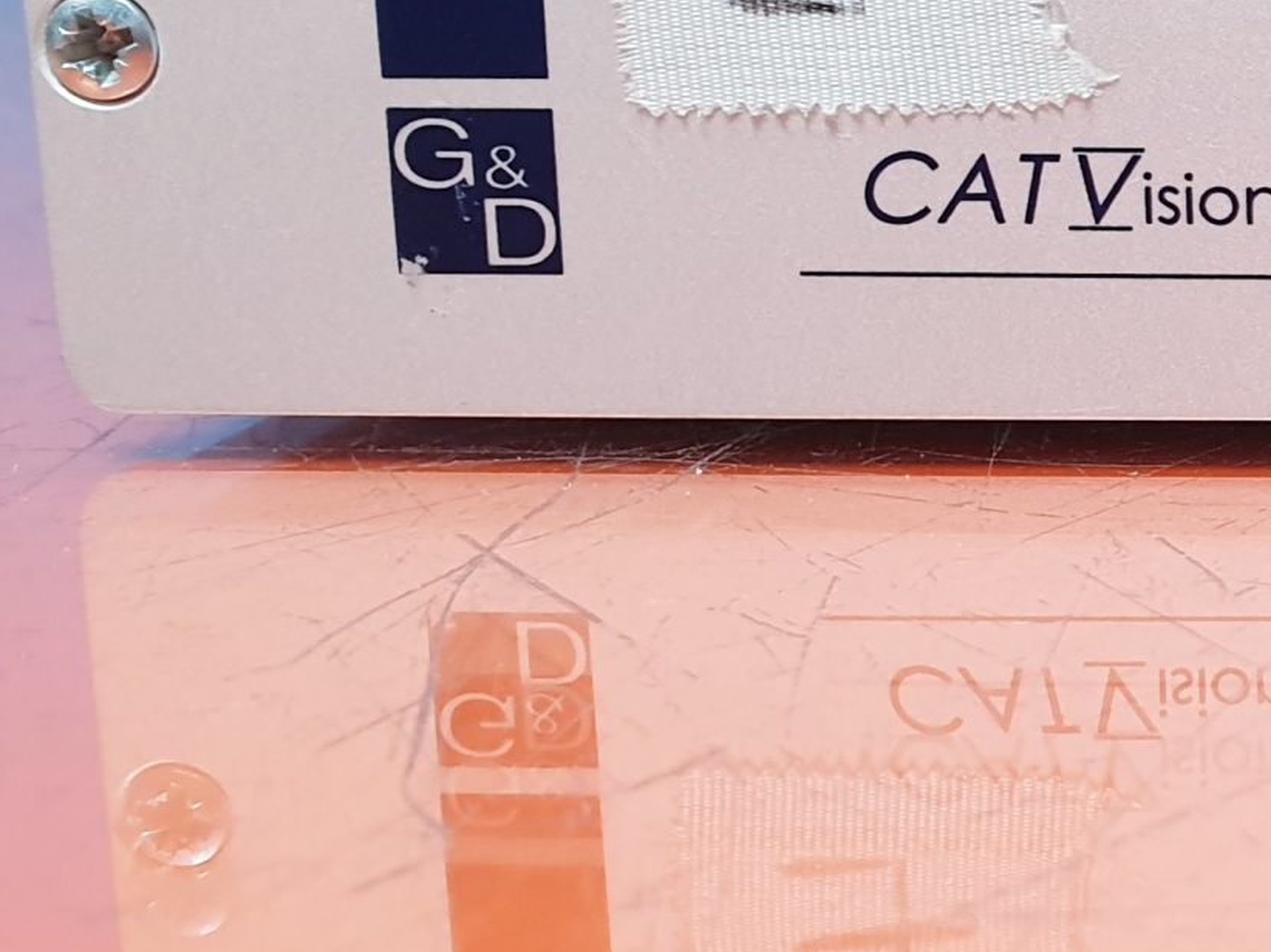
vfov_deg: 18.2
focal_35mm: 81
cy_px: 331
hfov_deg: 21.0
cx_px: 1828
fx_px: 2973
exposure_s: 1/50
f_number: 2.4
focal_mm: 4.3
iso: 125
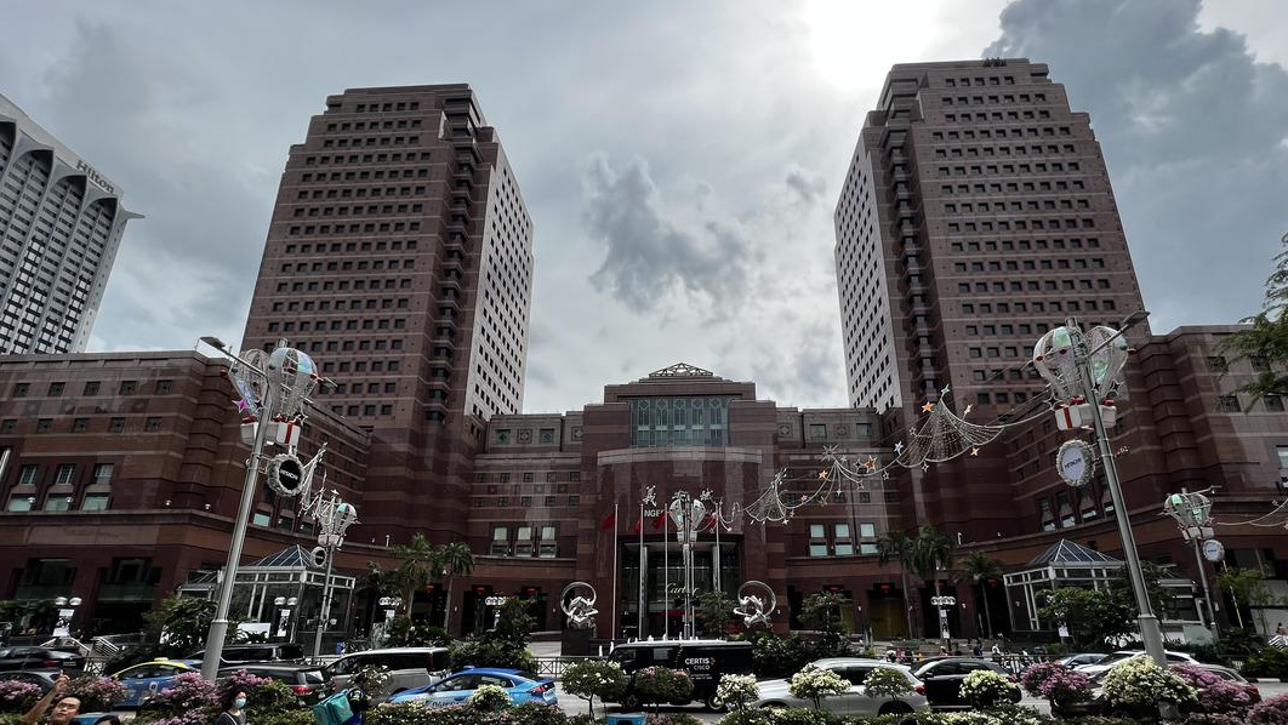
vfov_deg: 66.1
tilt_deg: +16.6
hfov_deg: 99.3
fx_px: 547
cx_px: 677
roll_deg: +0.5
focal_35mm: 16
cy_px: 456
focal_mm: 1.57
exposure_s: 1/1946
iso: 32
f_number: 1.8
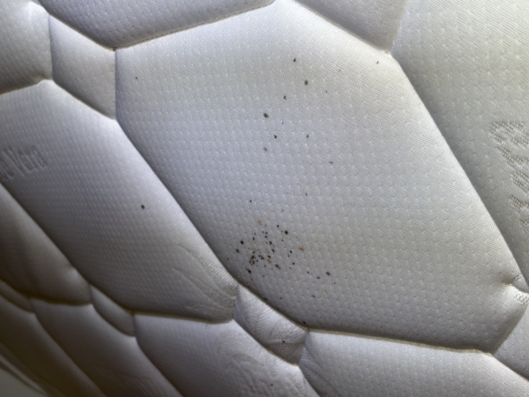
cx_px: 264
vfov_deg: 28.0
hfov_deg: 36.8
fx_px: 795
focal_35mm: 52
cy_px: 198
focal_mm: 5.96
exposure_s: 1/43
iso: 32
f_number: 1.6
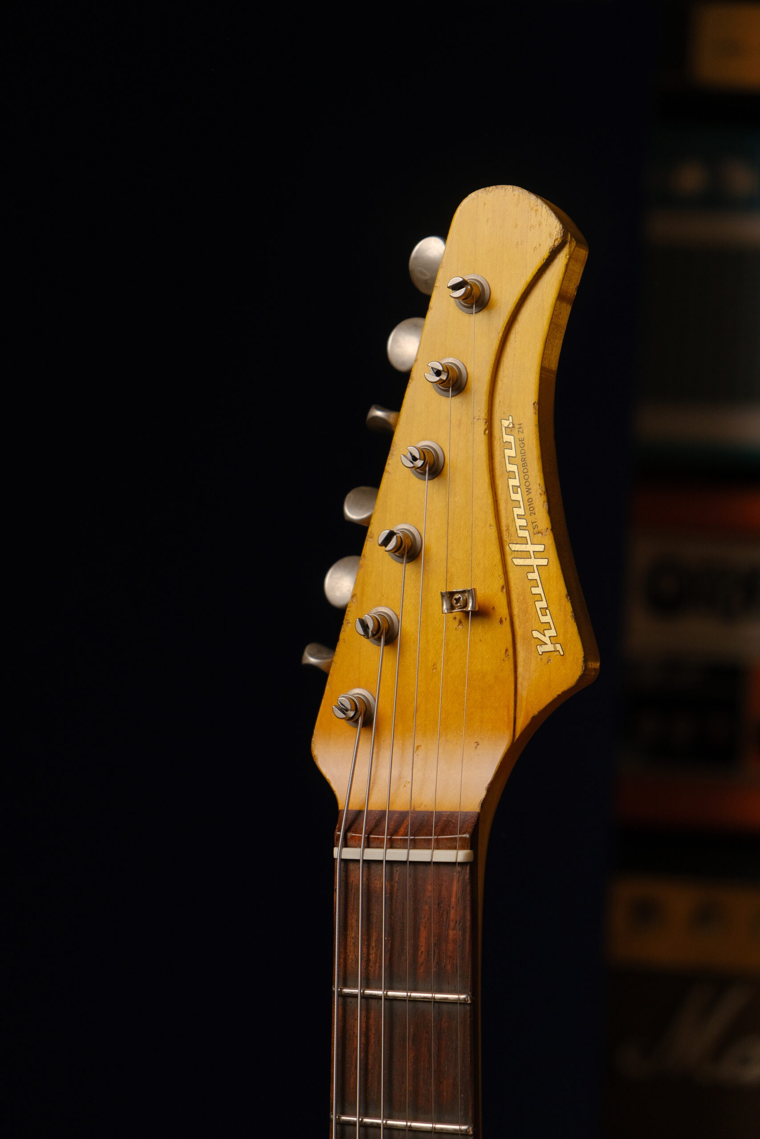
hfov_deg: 18.7
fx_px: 2311
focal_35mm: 73
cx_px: 380
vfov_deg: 27.7
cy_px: 570
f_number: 4
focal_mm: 48.4
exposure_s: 1/180
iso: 500
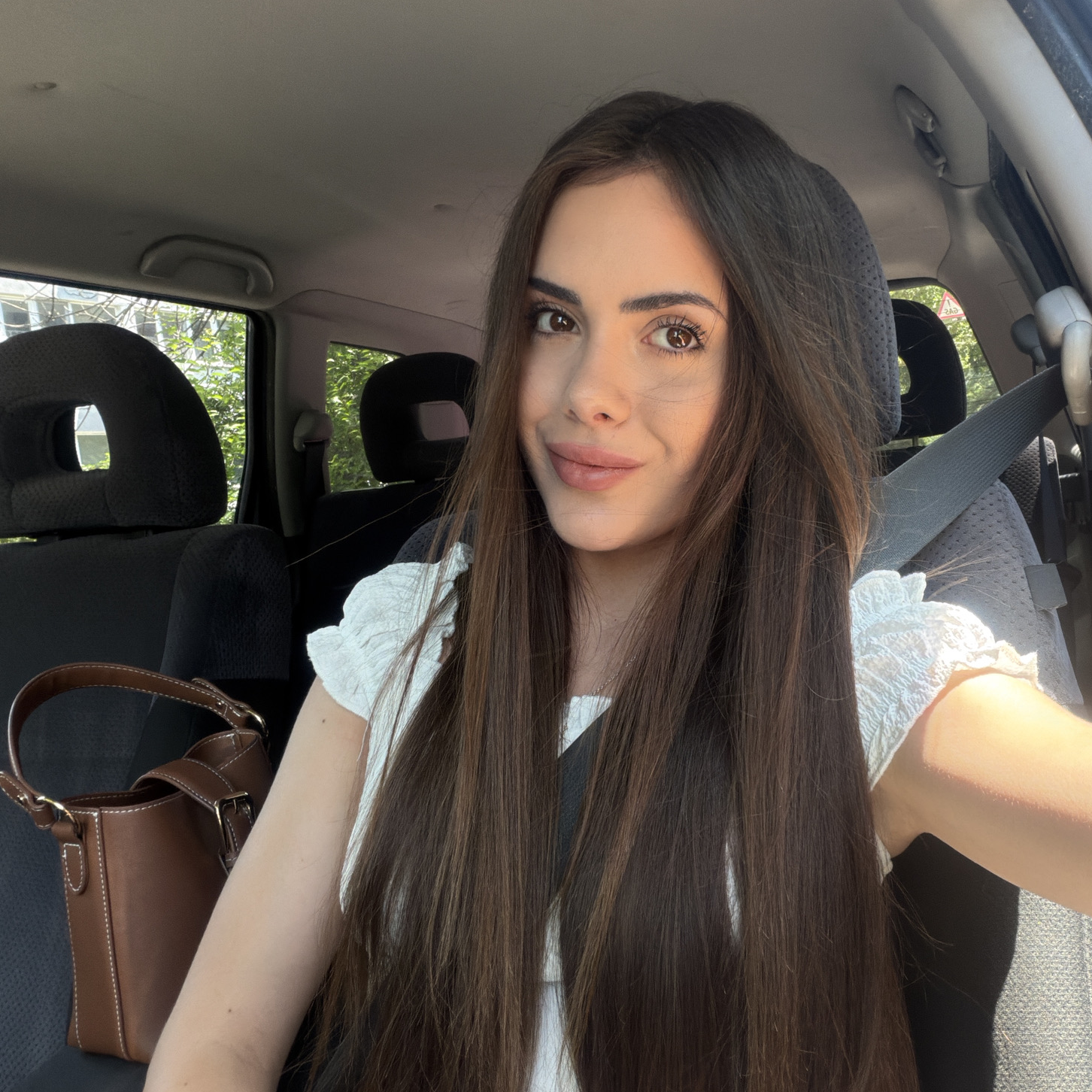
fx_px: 999
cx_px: 662
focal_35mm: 28
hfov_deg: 56.8
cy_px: 548
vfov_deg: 57.3
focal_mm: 2.71
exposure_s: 1/121
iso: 64
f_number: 1.9
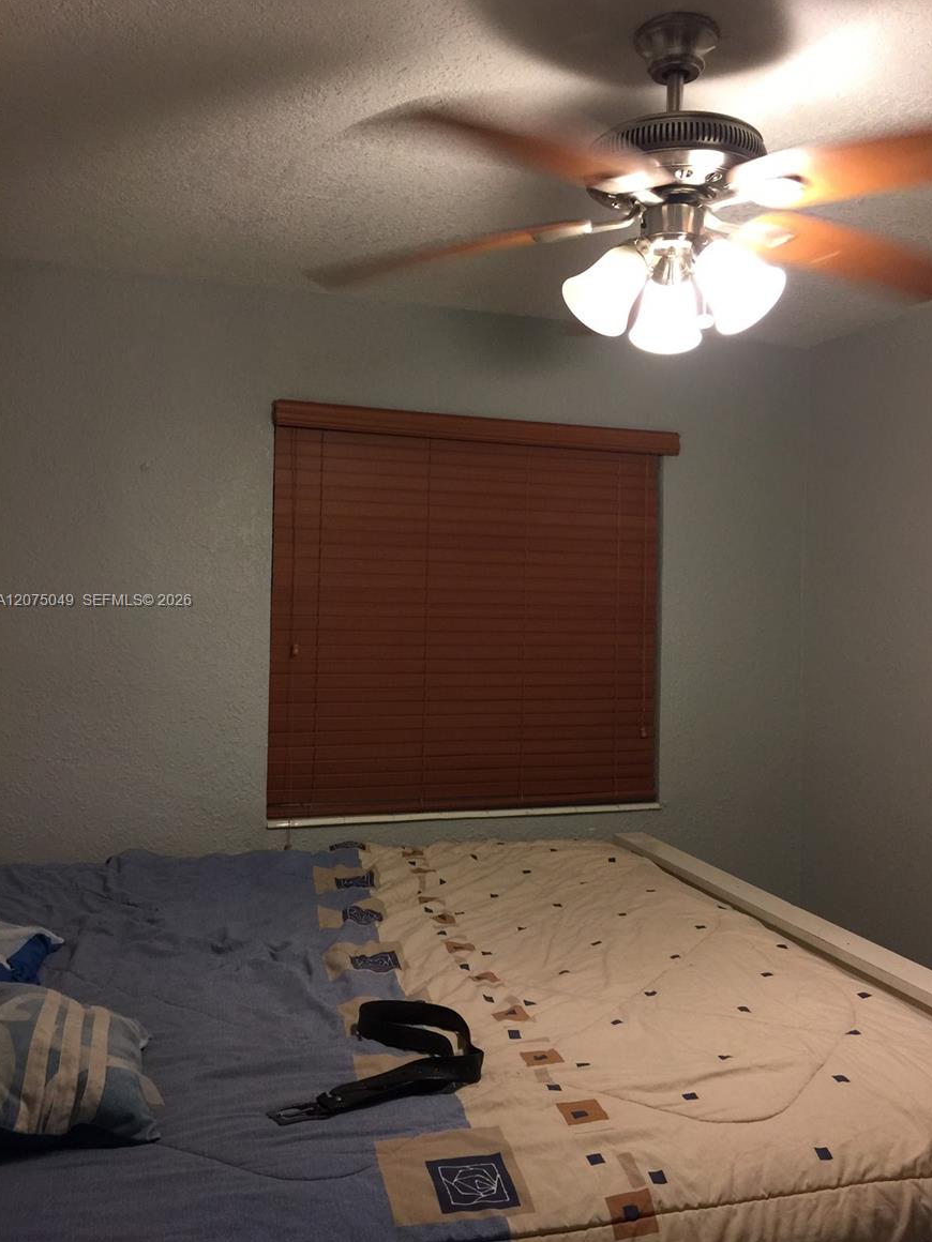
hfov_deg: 46.8
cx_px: 476
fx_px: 1077
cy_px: 602
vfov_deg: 60.0
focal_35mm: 30
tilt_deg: +1.9
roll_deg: -1.6
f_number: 2.2
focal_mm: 4.15
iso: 80
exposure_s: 1/15
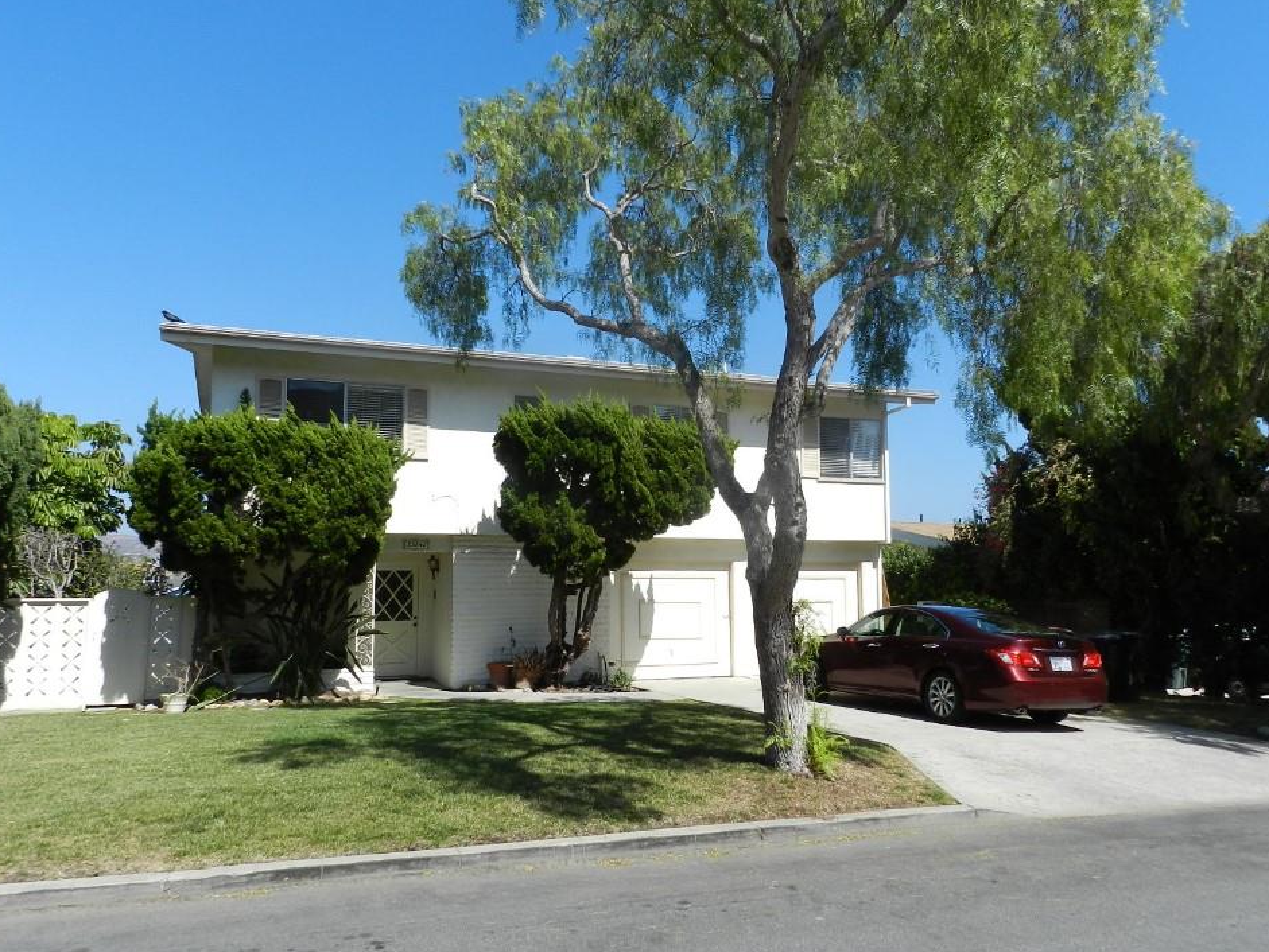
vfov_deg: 54.9
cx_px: 653
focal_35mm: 25
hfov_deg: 69.4
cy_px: 491
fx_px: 917
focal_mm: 4
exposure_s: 1/1000
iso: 160
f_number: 4
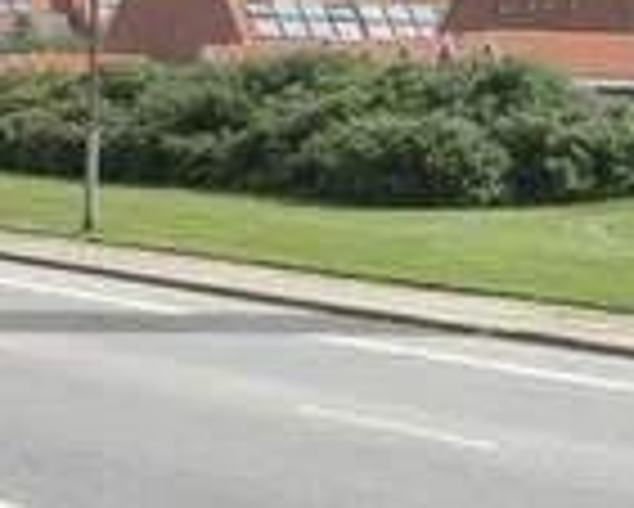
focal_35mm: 136
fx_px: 2554
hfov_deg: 14.1
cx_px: 499
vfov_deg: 11.2
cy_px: -40
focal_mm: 34
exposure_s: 1/125
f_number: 10
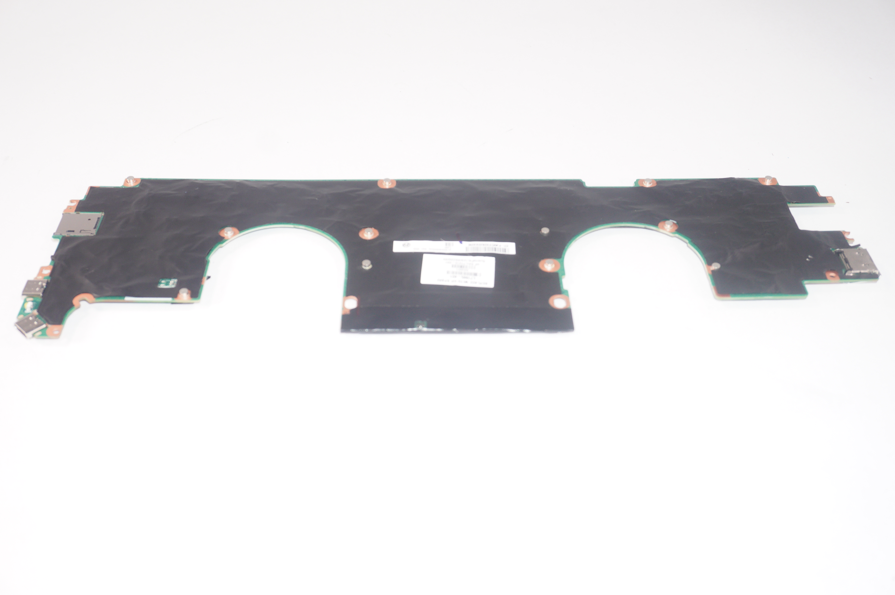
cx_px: 448
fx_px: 969
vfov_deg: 34.1
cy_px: 298
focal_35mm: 39
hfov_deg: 49.6
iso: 320
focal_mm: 26
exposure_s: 1/160
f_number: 6.3
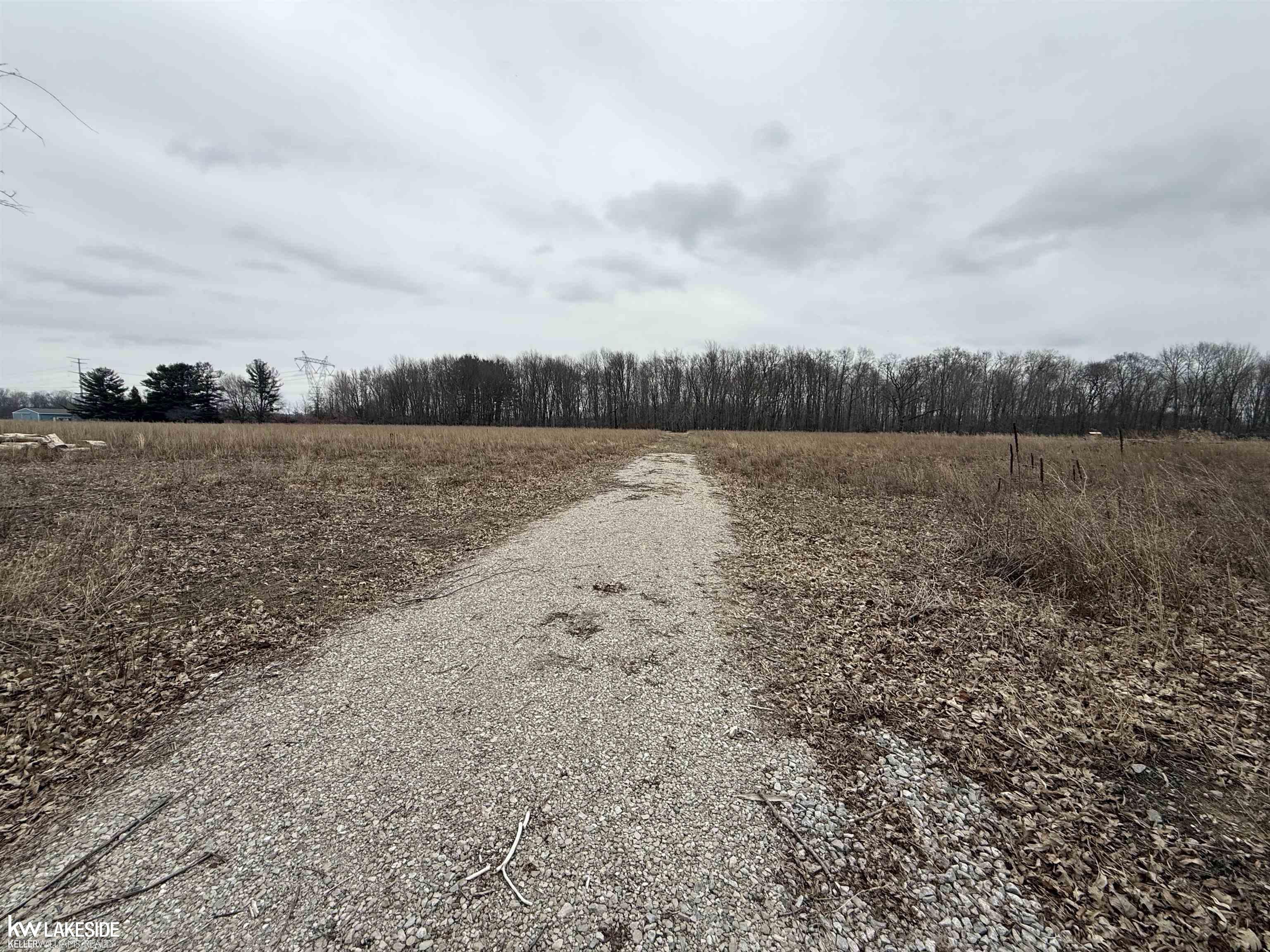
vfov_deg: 85.7
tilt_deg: -5.6
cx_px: 635
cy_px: 476
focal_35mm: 14
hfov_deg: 102.1
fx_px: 514
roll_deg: -0.6
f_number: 2.2
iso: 50
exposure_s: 1/799
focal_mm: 2.22
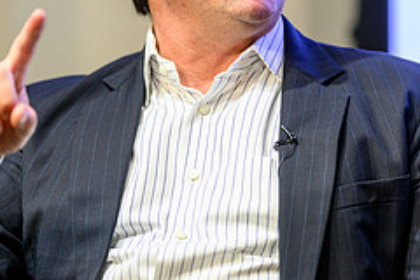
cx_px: 186
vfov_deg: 4.1
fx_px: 3861
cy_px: 36
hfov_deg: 6.2
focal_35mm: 331
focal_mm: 135
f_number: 1.8
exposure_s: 1/200
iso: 280
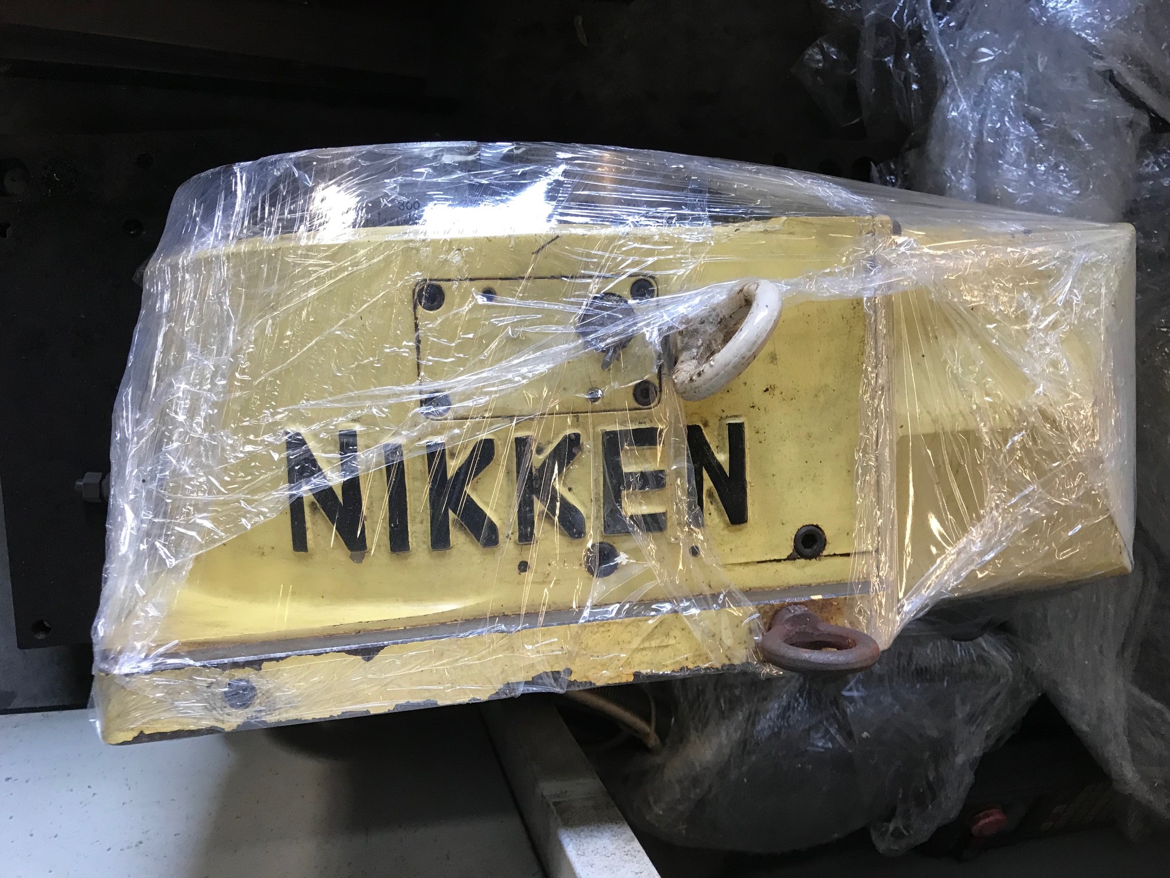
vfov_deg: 49.7
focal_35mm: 28
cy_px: 439
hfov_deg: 63.4
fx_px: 946
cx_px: 585
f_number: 1.8
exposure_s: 1/15
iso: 40
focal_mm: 3.99
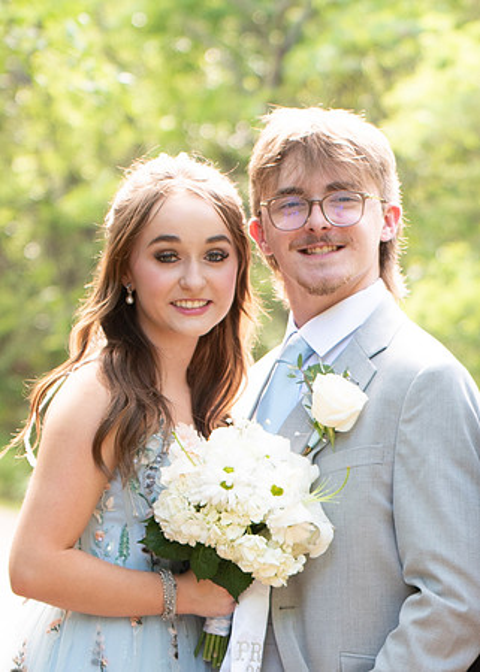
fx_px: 5353
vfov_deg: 7.2
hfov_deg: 5.1
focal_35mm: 280
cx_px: 643
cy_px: 674
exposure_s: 1/100
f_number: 2.8
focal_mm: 70
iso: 100
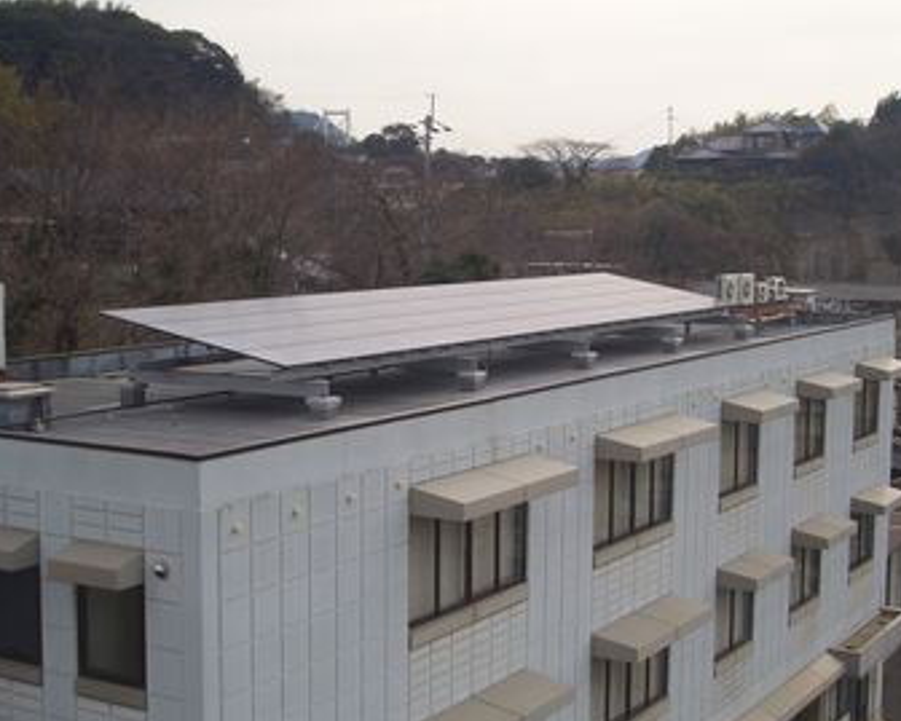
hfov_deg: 33.0
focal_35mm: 57
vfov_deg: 26.7
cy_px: 356
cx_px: 485
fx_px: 1520
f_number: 5
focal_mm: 8.2
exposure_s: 1/250
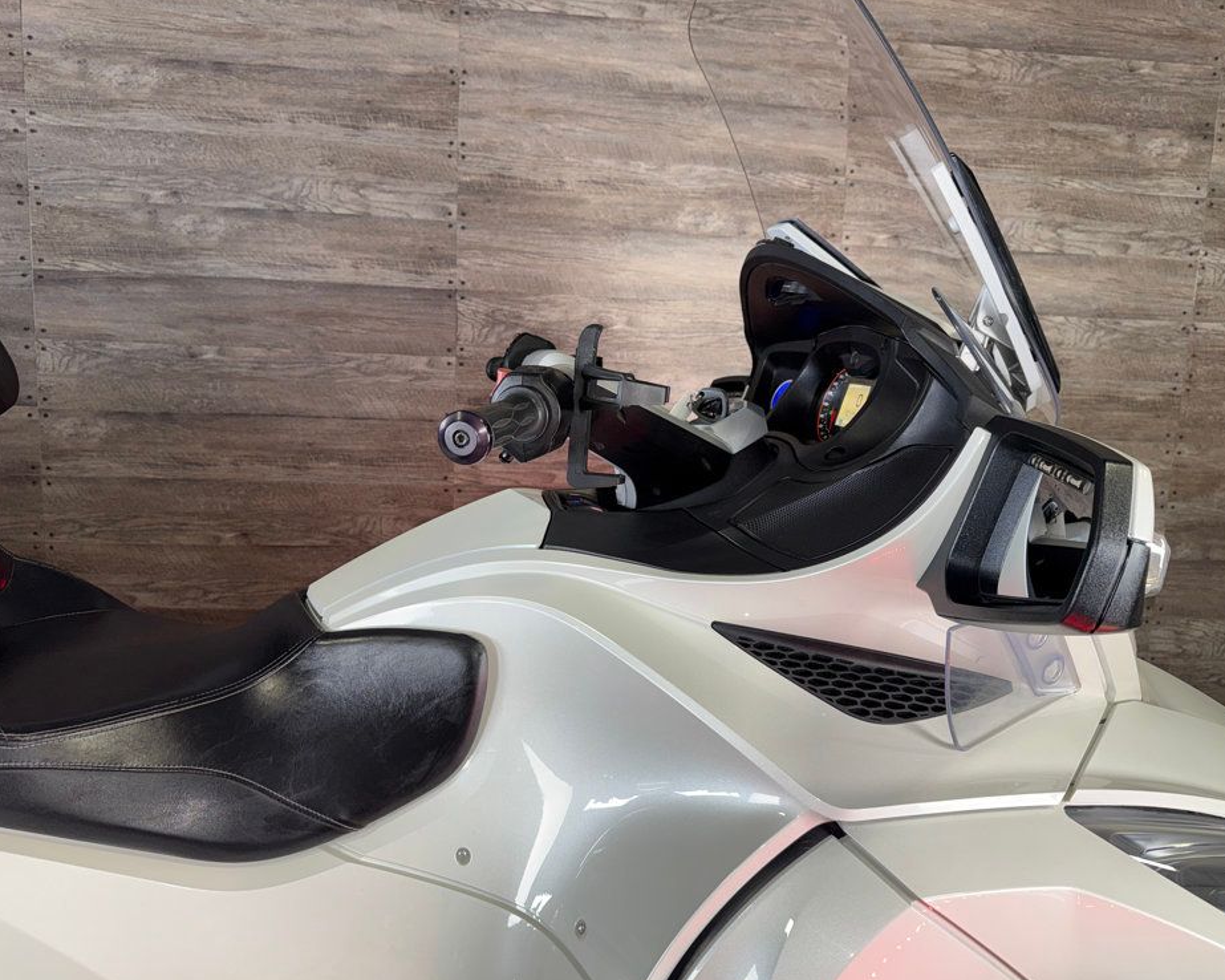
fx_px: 942
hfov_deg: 66.0
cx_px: 608
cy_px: 485
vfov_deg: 54.9
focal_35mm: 26
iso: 50
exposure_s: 1/27
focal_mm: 6.76
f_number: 1.78
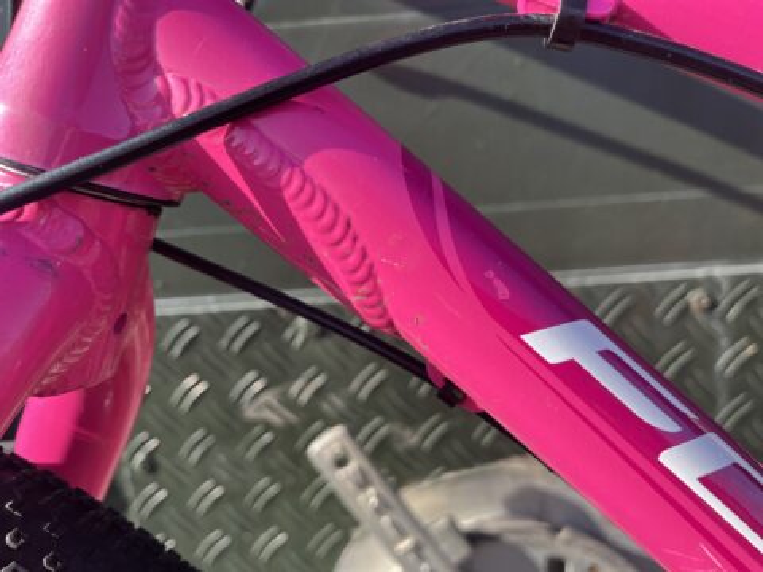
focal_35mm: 26
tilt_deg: -13.6
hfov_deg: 67.3
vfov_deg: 53.1
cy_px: 286
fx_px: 573
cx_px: 382
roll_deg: +5.5
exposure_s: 1/766
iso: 50
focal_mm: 5.1
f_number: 1.6
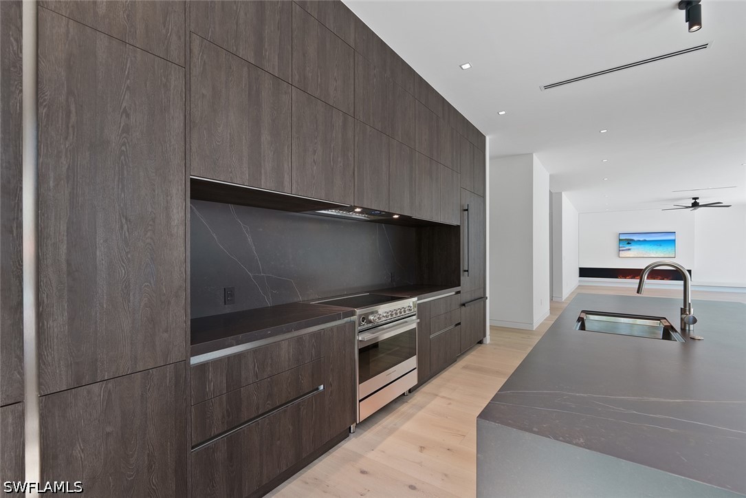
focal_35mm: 16
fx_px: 342
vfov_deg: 72.1
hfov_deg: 95.0
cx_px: 373
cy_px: 249
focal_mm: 16.5
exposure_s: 1/2.5
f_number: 9
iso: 100
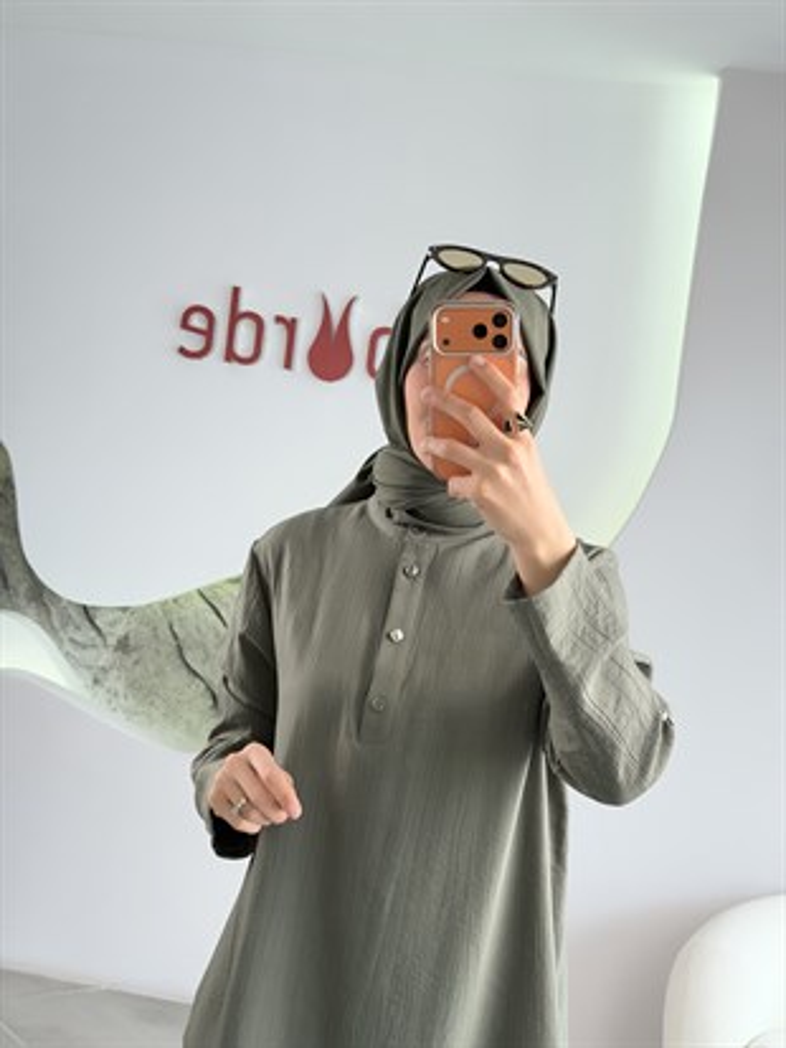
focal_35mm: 48
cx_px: 393
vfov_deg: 39.6
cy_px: 524
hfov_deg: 30.3
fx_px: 1452
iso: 50
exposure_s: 1/100
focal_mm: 6.76
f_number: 1.78
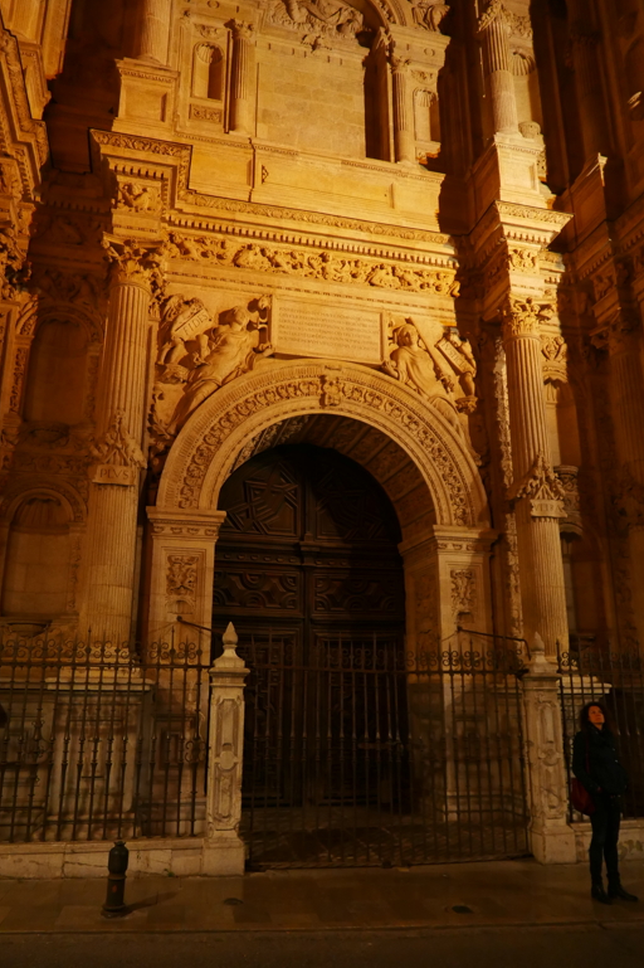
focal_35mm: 25
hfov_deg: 51.2
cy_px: 502
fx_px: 671
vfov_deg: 71.5
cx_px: 309
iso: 1250
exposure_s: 1/60
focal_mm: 10.9
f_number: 1.7
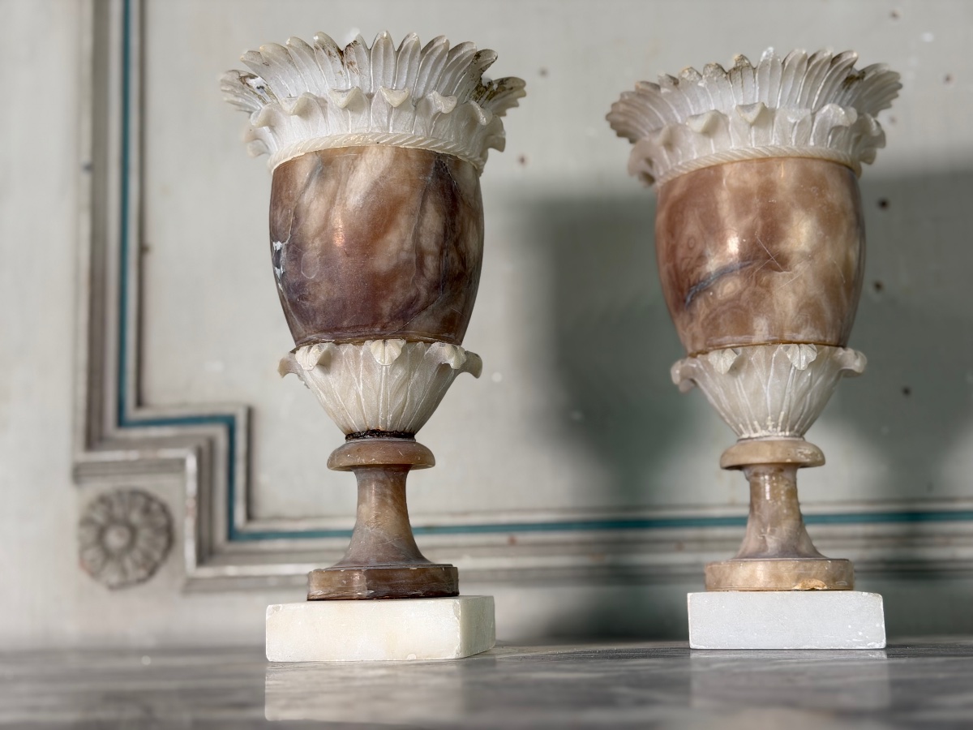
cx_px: 486
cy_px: 365
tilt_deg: +10.1
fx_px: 1349
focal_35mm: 48
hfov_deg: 39.7
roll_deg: +1.8
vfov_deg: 30.3
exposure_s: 1/50
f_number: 1.78
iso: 64
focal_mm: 6.76
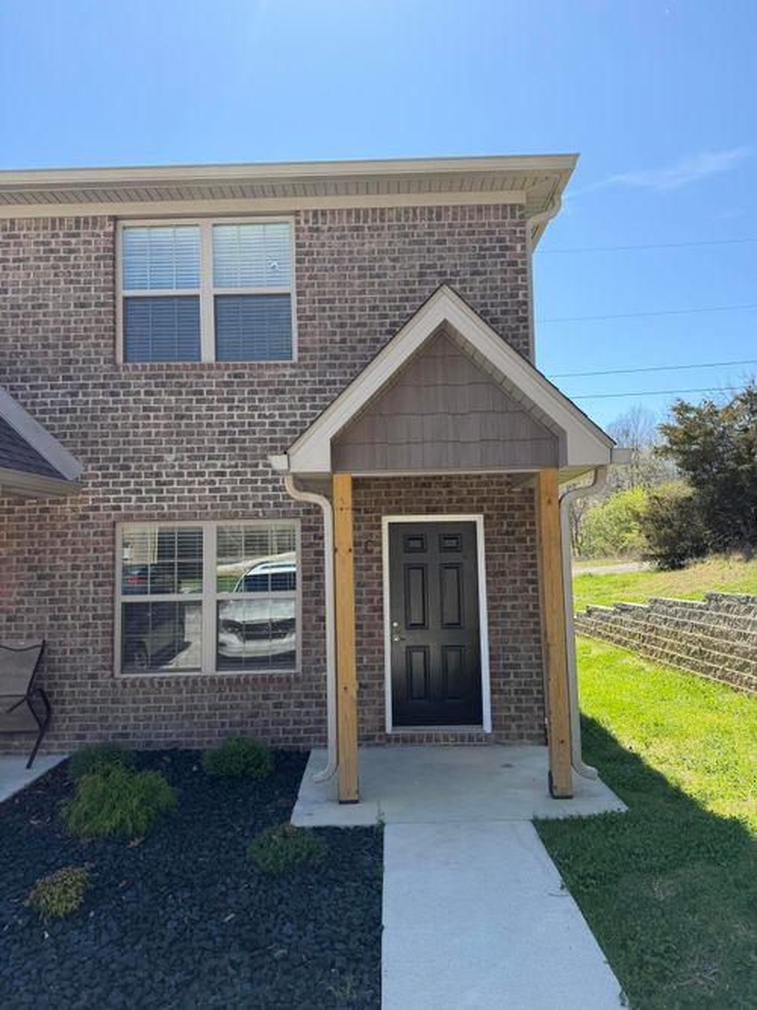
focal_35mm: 24
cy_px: 505
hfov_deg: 56.8
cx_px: 378
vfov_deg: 71.6
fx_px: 700
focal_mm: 6.76
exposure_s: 1/2611
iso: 100
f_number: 1.78
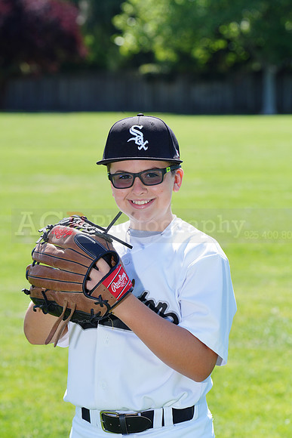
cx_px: 146
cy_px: 219
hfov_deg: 7.5
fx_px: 2237
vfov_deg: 11.2
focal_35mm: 184
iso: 200
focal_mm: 184
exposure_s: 1/250
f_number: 9
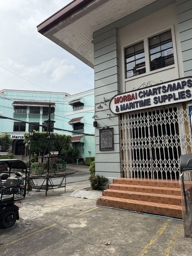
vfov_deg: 71.6
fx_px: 177
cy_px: 128
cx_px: 96
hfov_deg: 56.8
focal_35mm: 24
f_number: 1.78
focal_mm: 6.76
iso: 100
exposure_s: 1/3953
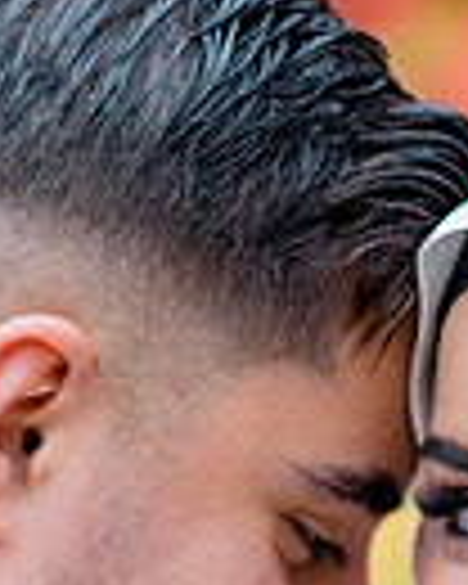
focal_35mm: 357
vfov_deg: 5.4
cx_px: -36
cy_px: 745
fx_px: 6181
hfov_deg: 4.3
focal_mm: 85
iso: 100
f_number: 1.4
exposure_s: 1/2000
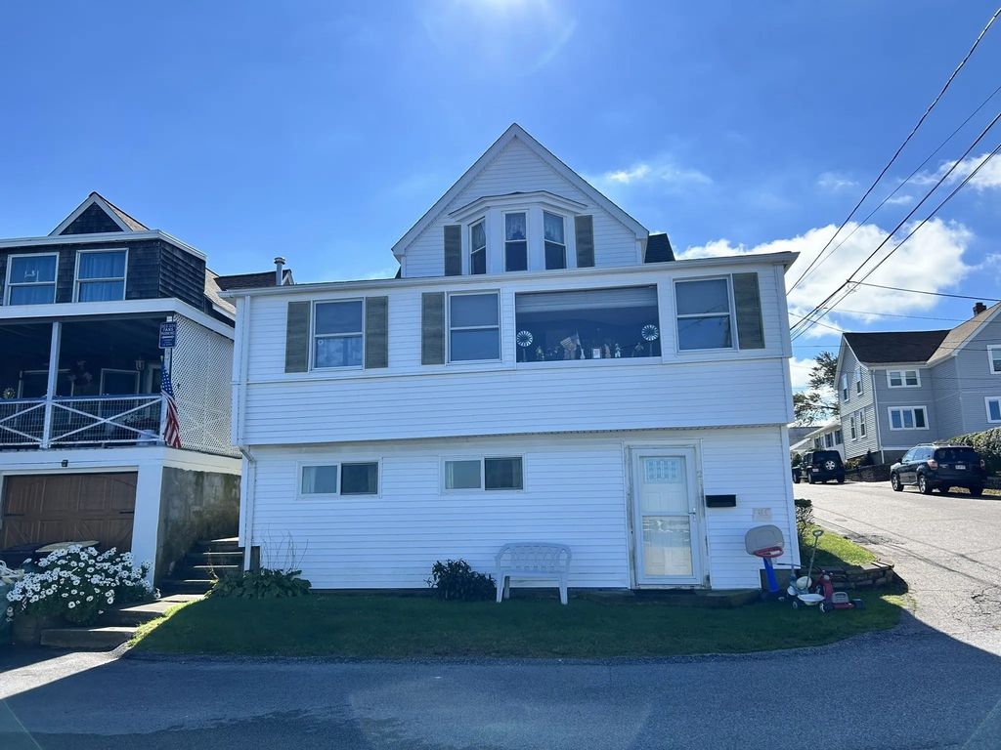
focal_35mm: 26
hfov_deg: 67.3
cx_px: 500
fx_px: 752
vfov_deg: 53.1
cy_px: 375
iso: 50
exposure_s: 1/4831
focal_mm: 5.7
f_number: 1.5
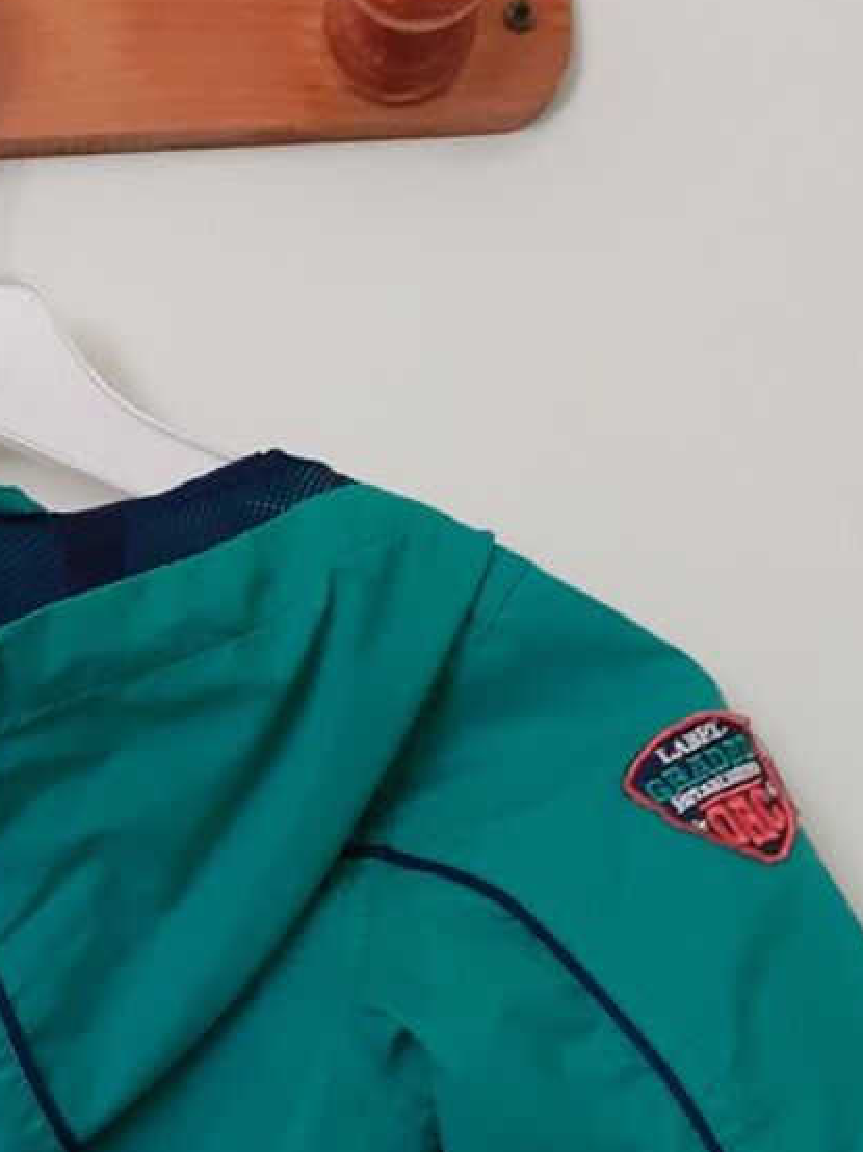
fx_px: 2162
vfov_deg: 27.3
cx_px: -4
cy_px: 1272
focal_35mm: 65
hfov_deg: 21.7
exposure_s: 1/25
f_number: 1.9
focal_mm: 3.6
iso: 250
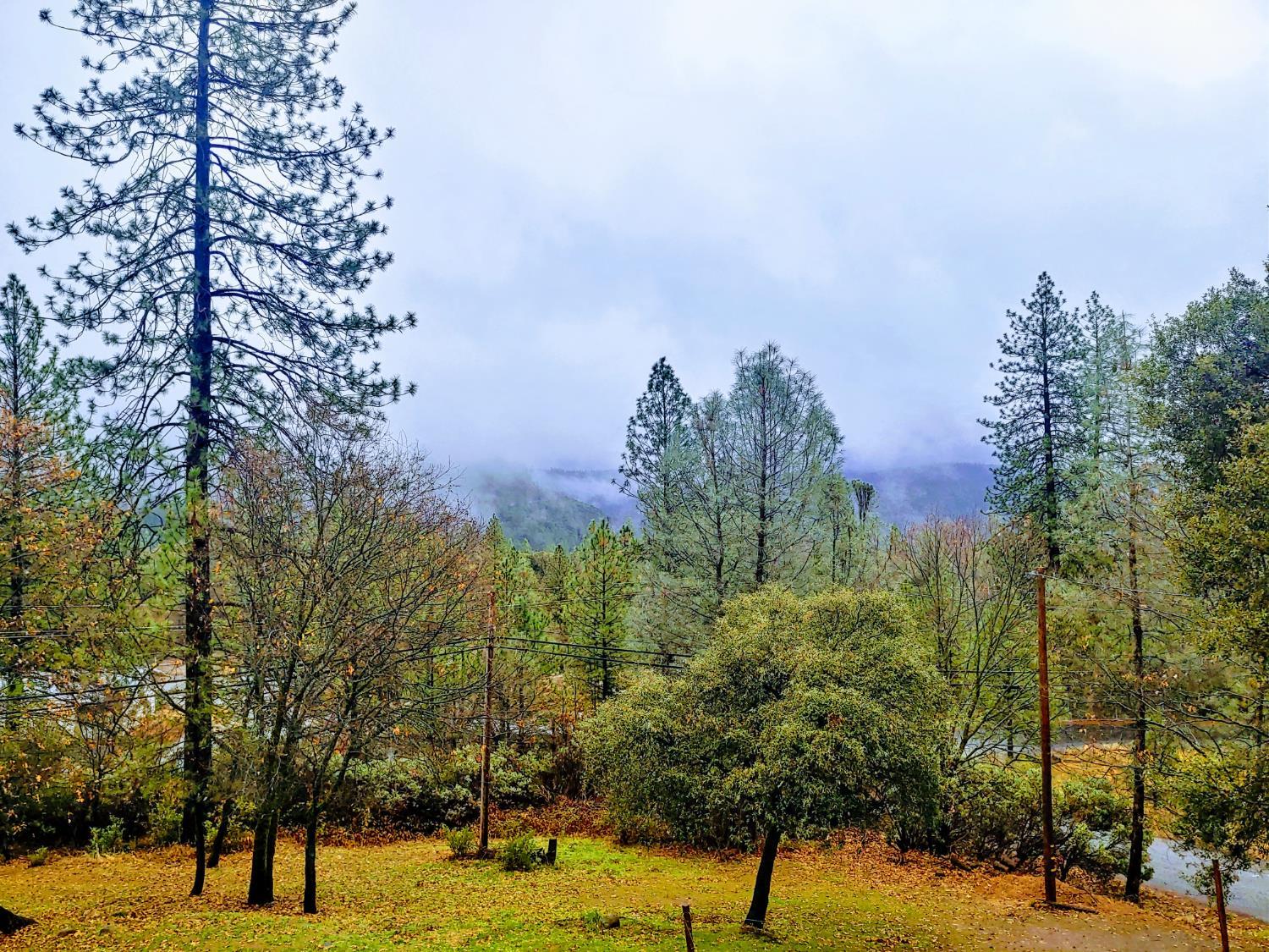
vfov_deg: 53.1
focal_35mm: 26
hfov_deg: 67.3
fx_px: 953
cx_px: 634
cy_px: 476
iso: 50
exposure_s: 1/2703
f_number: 1.8
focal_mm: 4.36
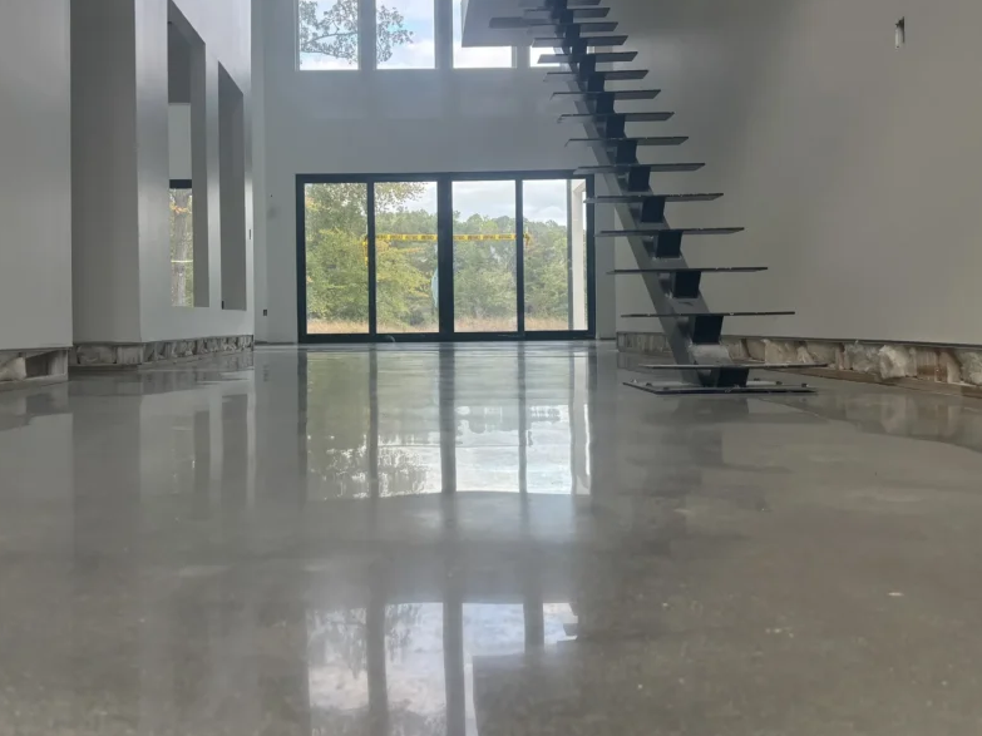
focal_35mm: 34
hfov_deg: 53.8
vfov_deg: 41.7
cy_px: 307
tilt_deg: +1.4
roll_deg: +0.6
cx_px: 418
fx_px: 964
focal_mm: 5.96
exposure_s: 1/121
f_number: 1.6
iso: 80
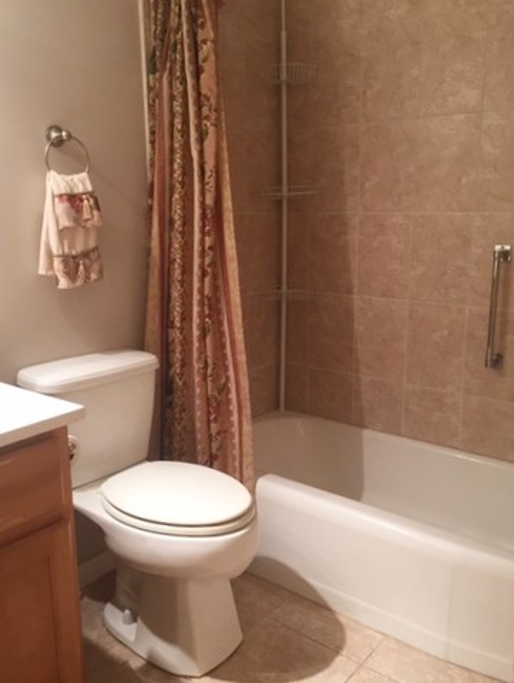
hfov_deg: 48.3
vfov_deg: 61.6
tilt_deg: -10.6
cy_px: 342
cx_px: 257
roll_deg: -2.3
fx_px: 573
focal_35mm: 29
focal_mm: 4.15
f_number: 2.2
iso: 100
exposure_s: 1/30
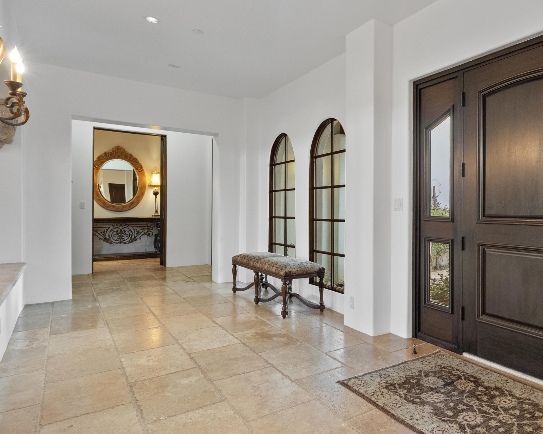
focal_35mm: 23
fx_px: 370
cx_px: 387
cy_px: 211
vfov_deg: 60.9
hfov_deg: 69.2
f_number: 8
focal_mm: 17
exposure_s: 1/8
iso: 2500
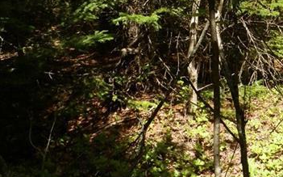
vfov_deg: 18.9
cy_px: -35
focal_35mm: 65
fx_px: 501
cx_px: 231
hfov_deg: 30.7
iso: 80
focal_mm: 5
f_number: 3.3
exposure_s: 1/250
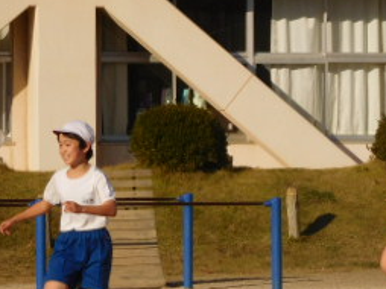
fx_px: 3933
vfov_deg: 4.2
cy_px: 199
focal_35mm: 353
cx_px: 407
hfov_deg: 5.6
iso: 125
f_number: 5.1
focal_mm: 25
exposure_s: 1/1250
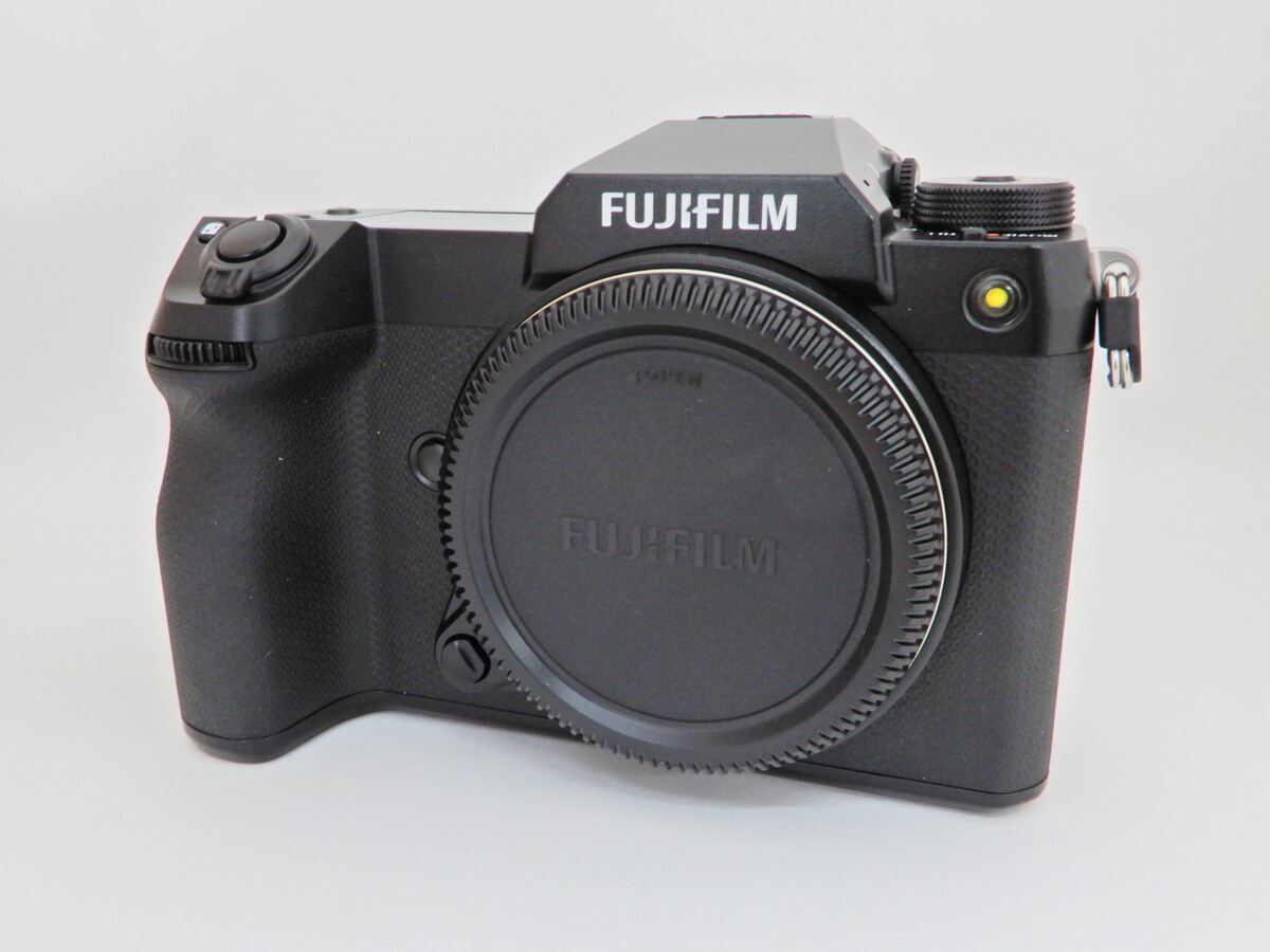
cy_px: 476
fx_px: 1101
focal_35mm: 30
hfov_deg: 60.0
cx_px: 635
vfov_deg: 46.8
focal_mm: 5.4
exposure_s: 1/25
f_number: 4
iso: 280
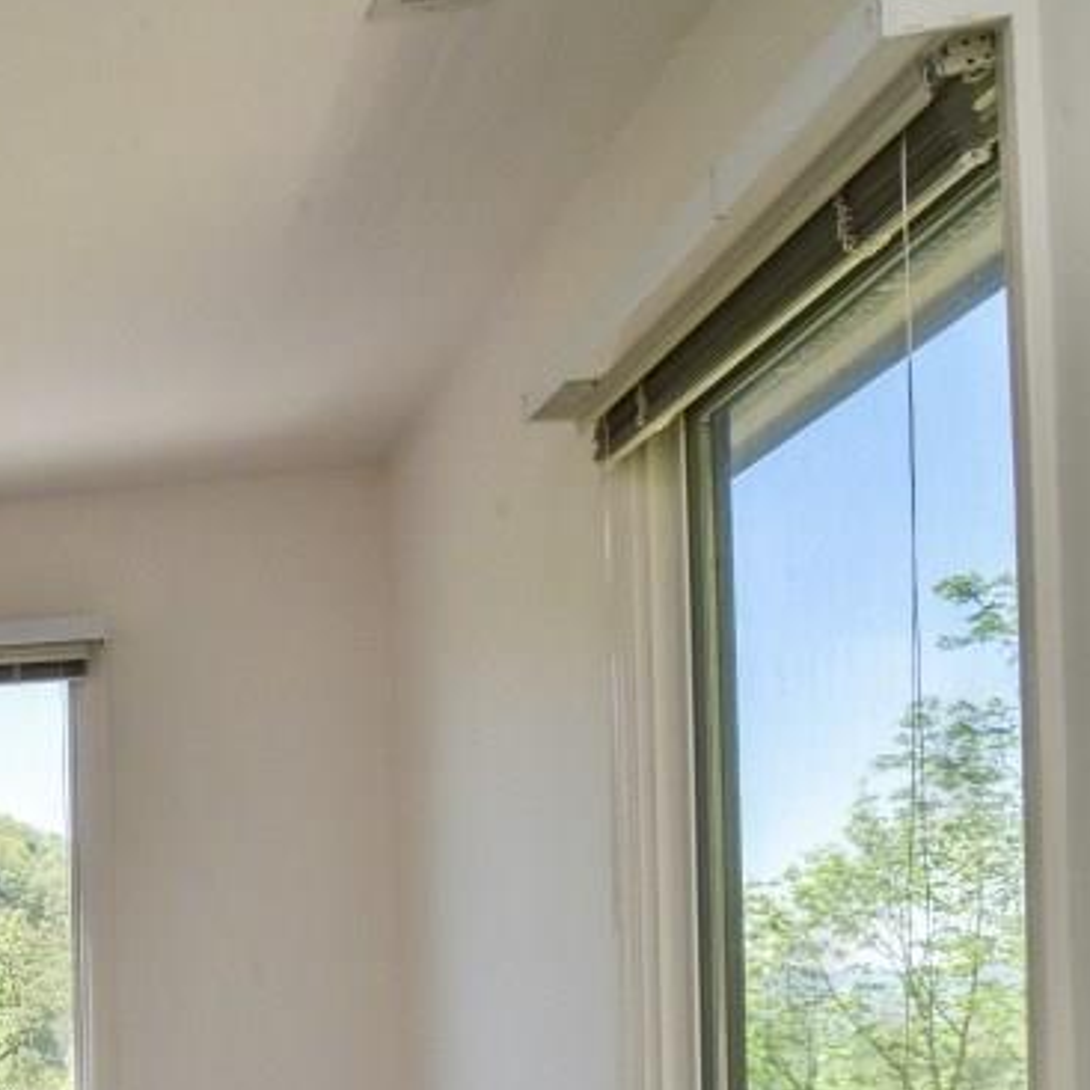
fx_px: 1354
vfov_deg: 41.2
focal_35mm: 38
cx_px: -407
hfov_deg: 31.1
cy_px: 933
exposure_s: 1/200
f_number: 16
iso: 1600
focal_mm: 16
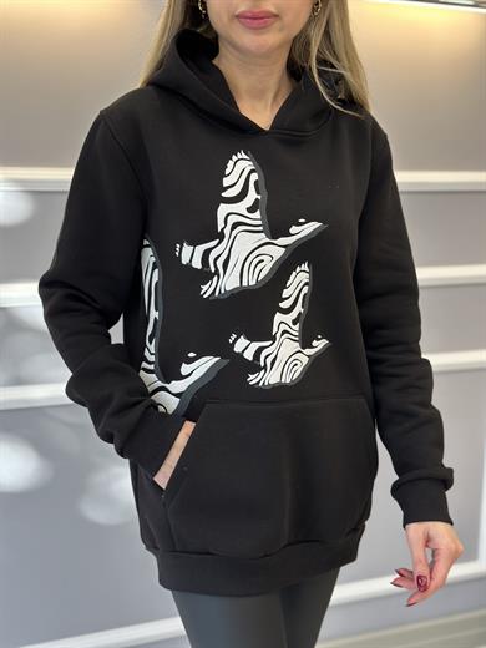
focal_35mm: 48
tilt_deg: -11.9
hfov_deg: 30.3
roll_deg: -1.5
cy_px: 324
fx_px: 899
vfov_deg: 39.7
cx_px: 243
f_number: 1.78
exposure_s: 1/100
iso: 100
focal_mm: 6.86
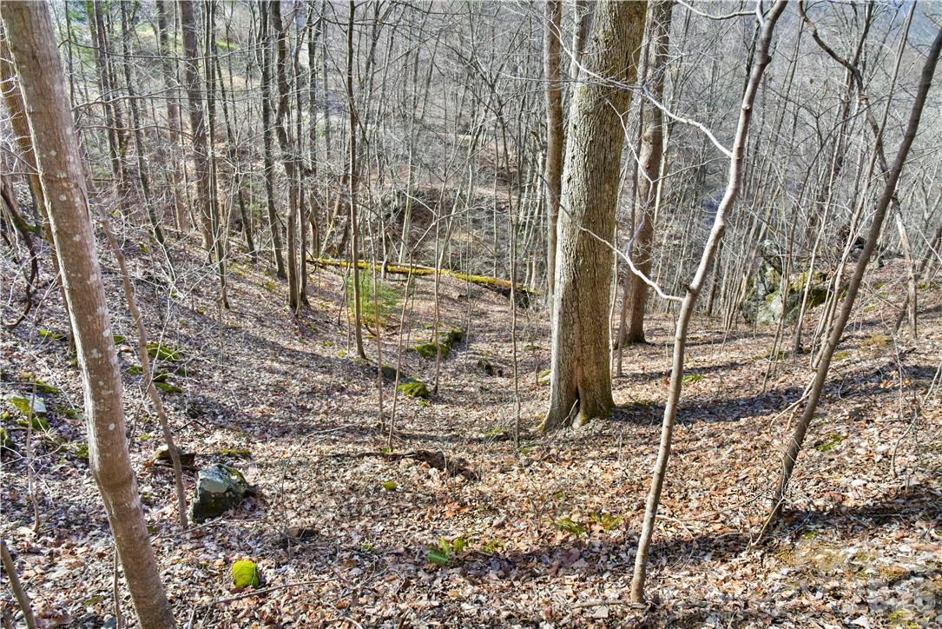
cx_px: 471
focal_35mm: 24
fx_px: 628
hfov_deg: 73.7
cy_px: 314
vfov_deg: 53.2
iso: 1600
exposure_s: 1/320
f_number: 9
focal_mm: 24
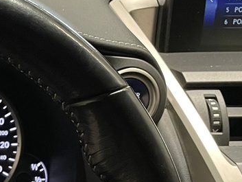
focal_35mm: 106
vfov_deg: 13.1
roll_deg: -0.9
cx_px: -136
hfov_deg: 16.6
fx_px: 741
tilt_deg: -36.5
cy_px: 286
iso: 400
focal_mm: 4.2
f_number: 1.6
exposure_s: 1/33
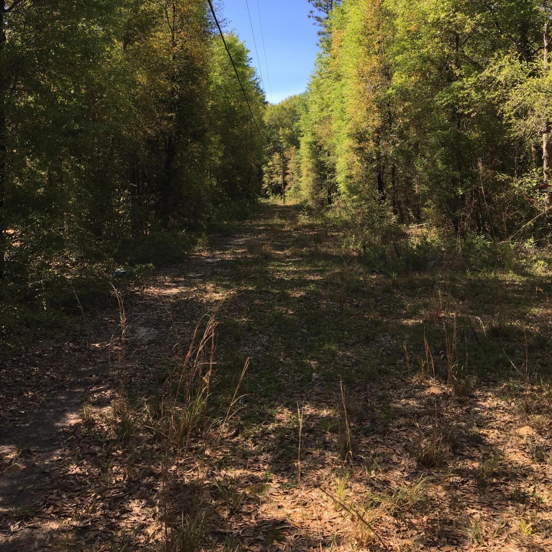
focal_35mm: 35
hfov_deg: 47.2
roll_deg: -1.0
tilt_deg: +0.9
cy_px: 180
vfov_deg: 46.4
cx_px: 277
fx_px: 631
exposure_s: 1/718
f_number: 2.2
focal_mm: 4.15
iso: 25
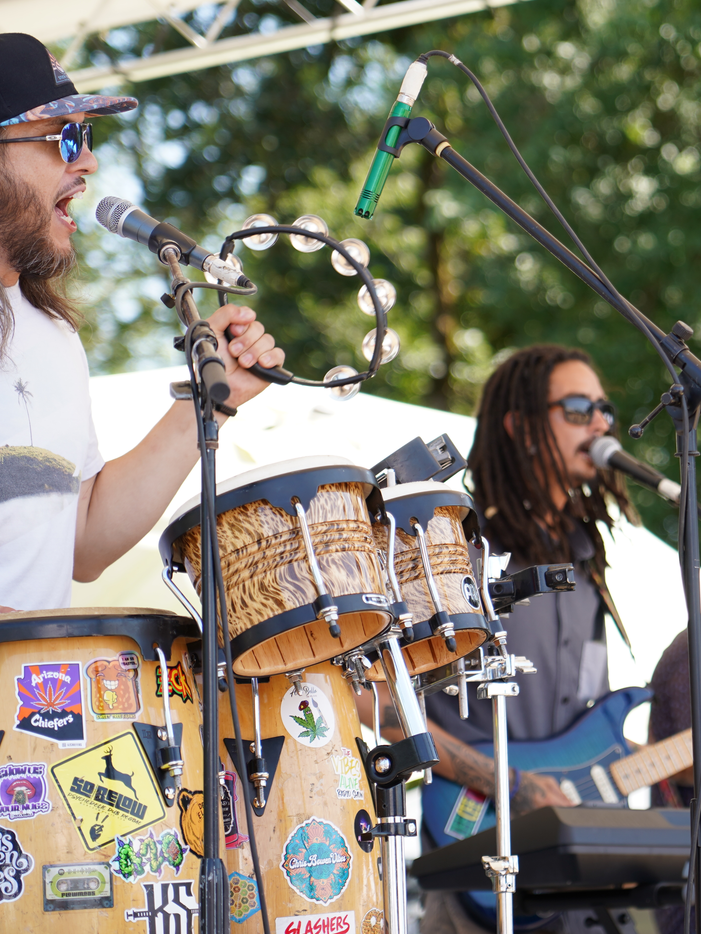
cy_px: 452
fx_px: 4347
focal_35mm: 161
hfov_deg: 9.2
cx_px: 626
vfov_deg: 12.3
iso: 100
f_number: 4
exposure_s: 1/160
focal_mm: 105
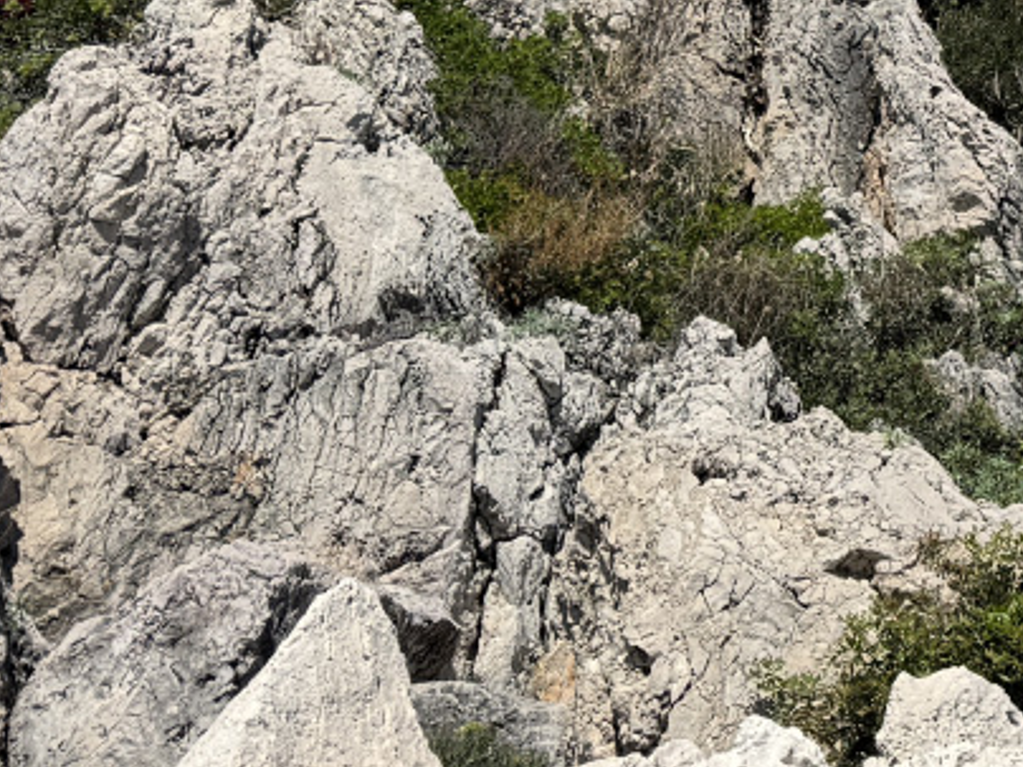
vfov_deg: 14.6
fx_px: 2808
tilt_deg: +28.4
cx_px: 1628
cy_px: -367
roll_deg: -0.2
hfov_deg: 17.9
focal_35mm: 95
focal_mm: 6.76
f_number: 1.78
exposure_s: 1/6410
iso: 80
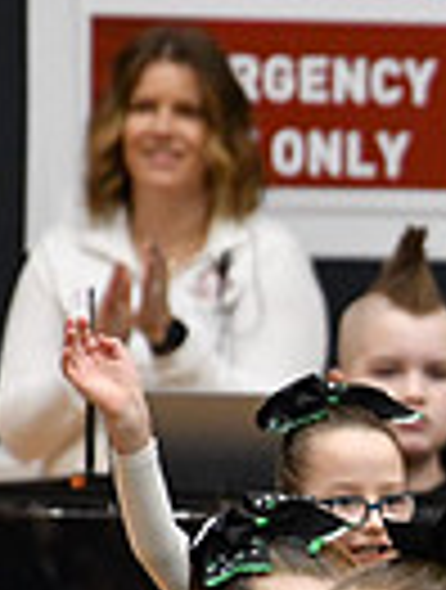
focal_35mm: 1274
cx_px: 1153
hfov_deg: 1.2
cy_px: 754
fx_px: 21780
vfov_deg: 1.6
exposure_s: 1/800
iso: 5000
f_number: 2.8
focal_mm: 200
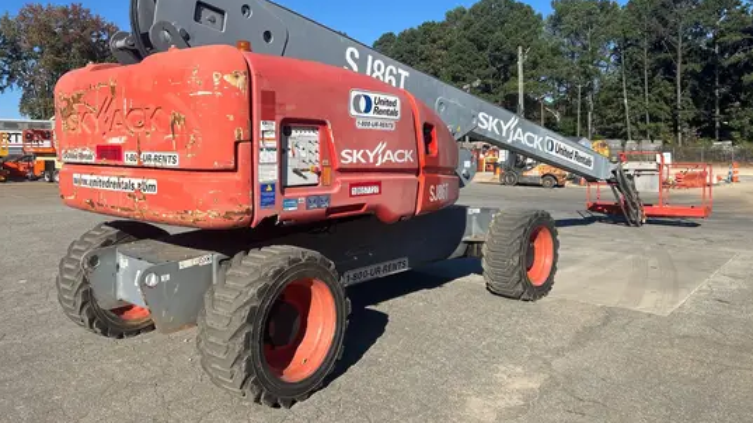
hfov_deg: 66.1
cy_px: 174
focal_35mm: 29
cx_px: 374
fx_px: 579
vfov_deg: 40.0
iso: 50
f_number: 1.5
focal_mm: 5.7
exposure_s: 1/4444
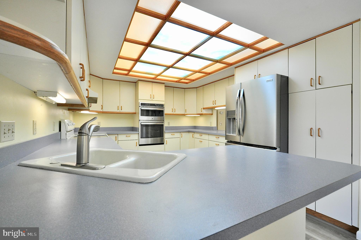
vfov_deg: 77.2
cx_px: 180
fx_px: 150
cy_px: 120
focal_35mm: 15
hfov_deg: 100.5
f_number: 5
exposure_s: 1/60
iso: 800
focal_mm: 10
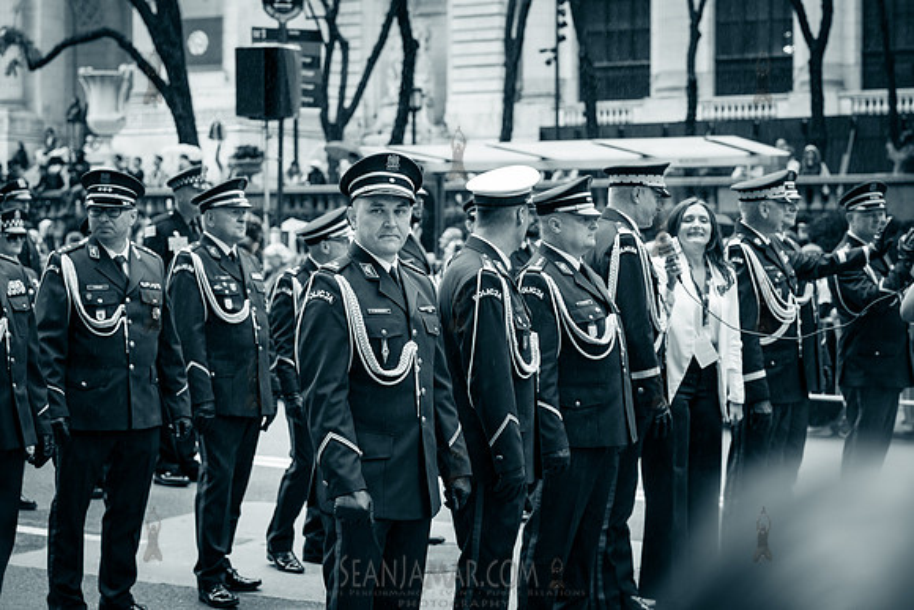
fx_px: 1823
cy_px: 248
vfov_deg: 19.0
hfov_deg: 28.1
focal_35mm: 72
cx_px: 449
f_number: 3.5
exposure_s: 1/160
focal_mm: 60
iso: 320
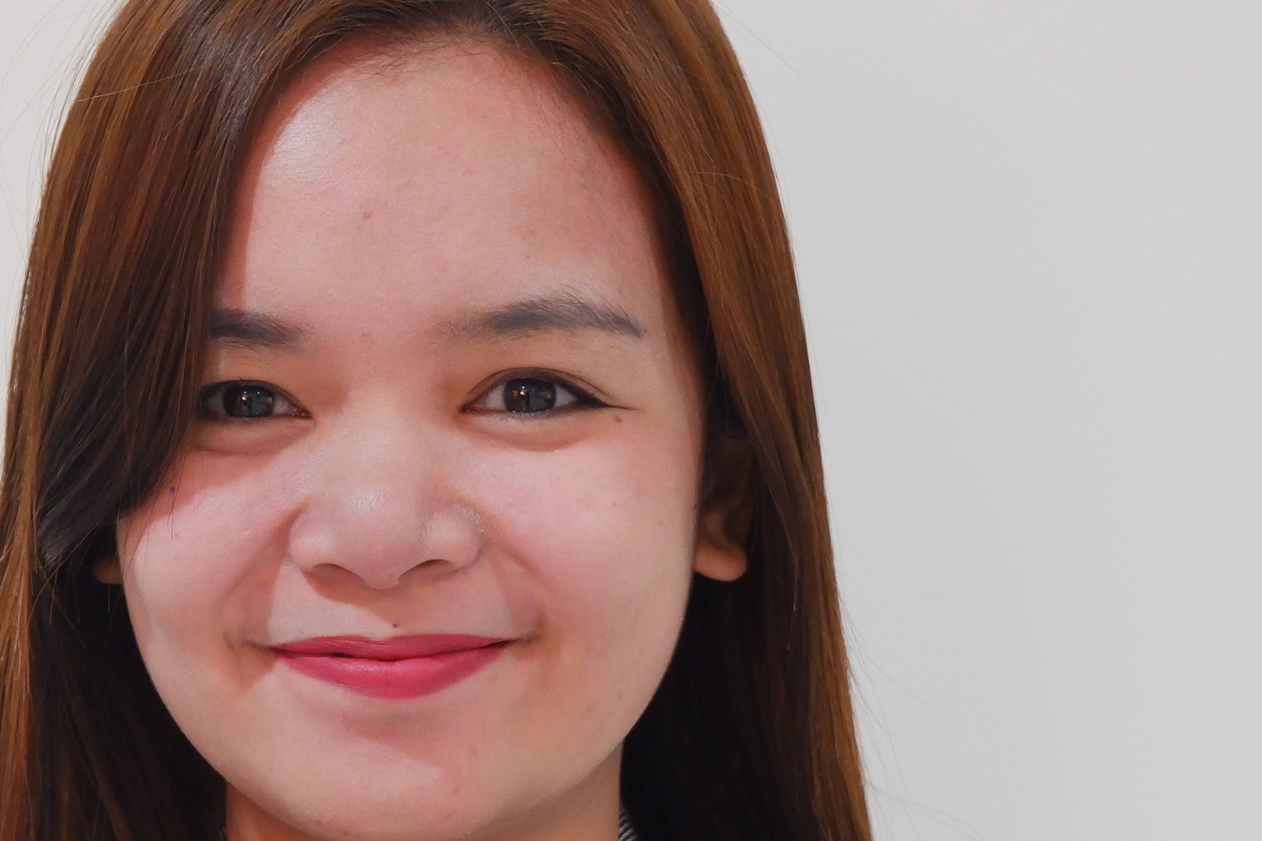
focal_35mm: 133
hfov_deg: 15.4
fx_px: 4662
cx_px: 360
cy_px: 720
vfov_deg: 10.3
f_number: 5
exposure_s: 1/18
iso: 1250
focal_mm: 35.3
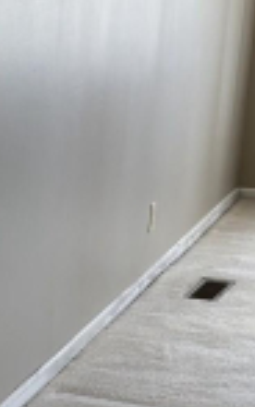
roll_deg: -0.6
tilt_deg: -16.5
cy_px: 367
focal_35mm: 125
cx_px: -216
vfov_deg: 16.5
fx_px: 1389
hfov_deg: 9.9
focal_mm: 5.96
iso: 125
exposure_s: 1/77
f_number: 1.6
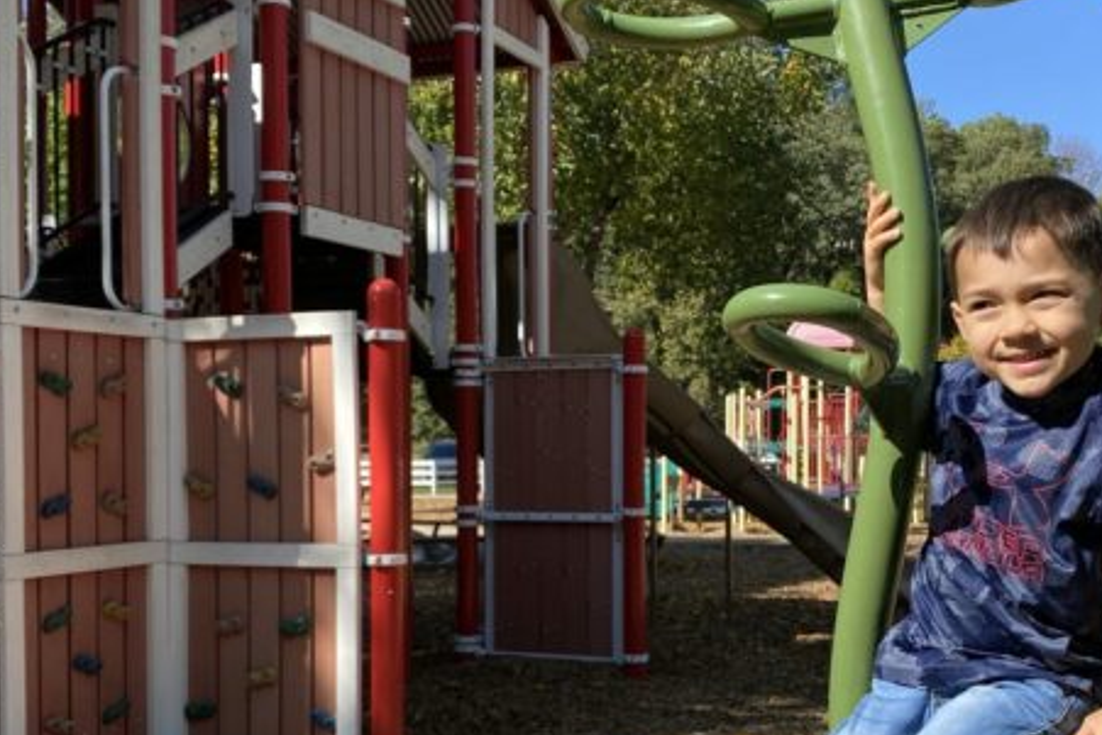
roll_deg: +0.1
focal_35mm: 46
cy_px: 483
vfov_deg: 29.1
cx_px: 611
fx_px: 1408
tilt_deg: -1.3
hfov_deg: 42.7
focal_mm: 4.25
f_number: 1.8
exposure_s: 1/1504
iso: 32
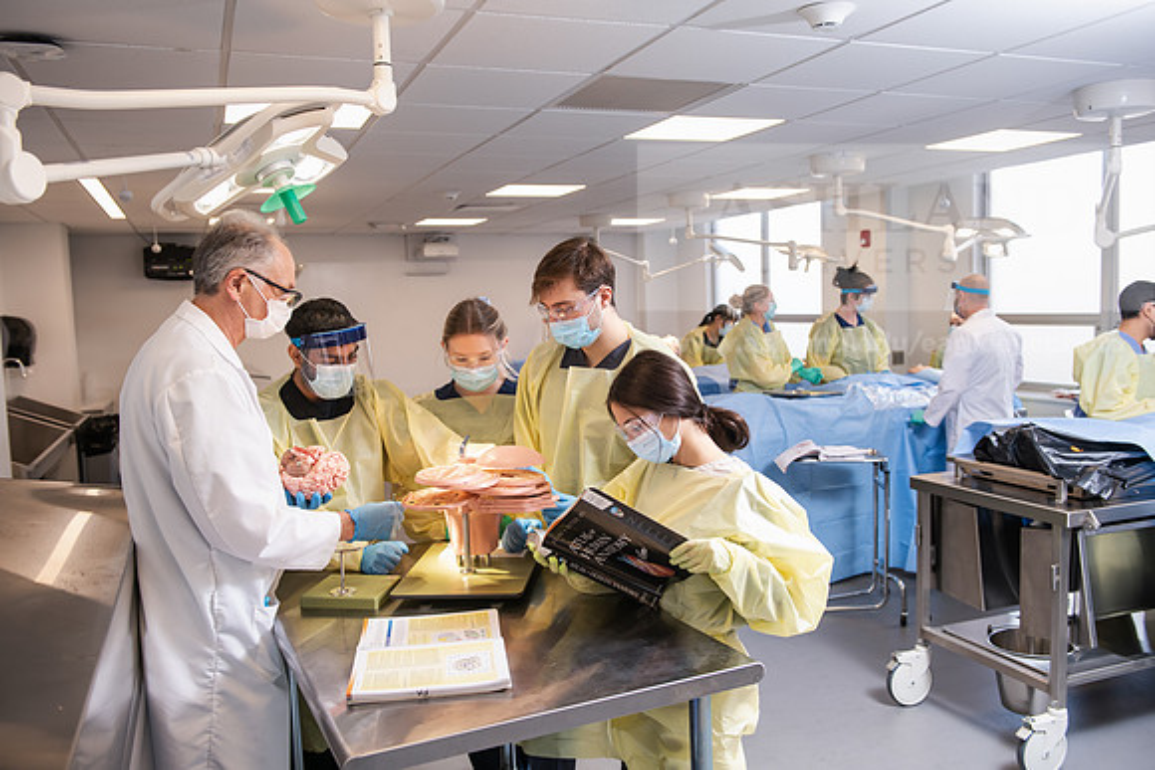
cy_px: 385
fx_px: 995
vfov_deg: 42.3
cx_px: 578
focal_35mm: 31
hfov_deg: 60.3
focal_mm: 31
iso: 500
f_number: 4
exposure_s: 1/160
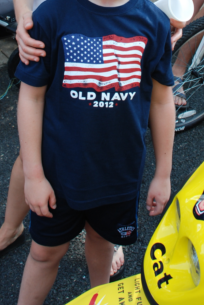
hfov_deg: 21.6
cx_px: 108
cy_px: 0
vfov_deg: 29.7
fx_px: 534
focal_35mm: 63
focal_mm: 20
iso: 200
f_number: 5
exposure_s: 1/100
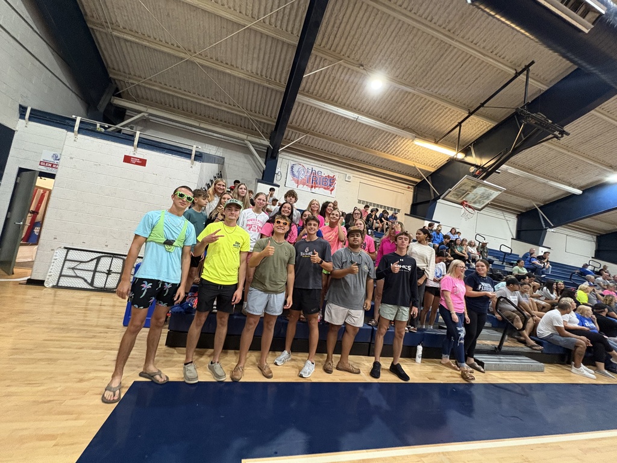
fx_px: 250
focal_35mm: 14
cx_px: 308
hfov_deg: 102.1
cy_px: 232
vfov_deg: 85.7
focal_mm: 2.22
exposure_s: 1/60
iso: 400
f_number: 2.2
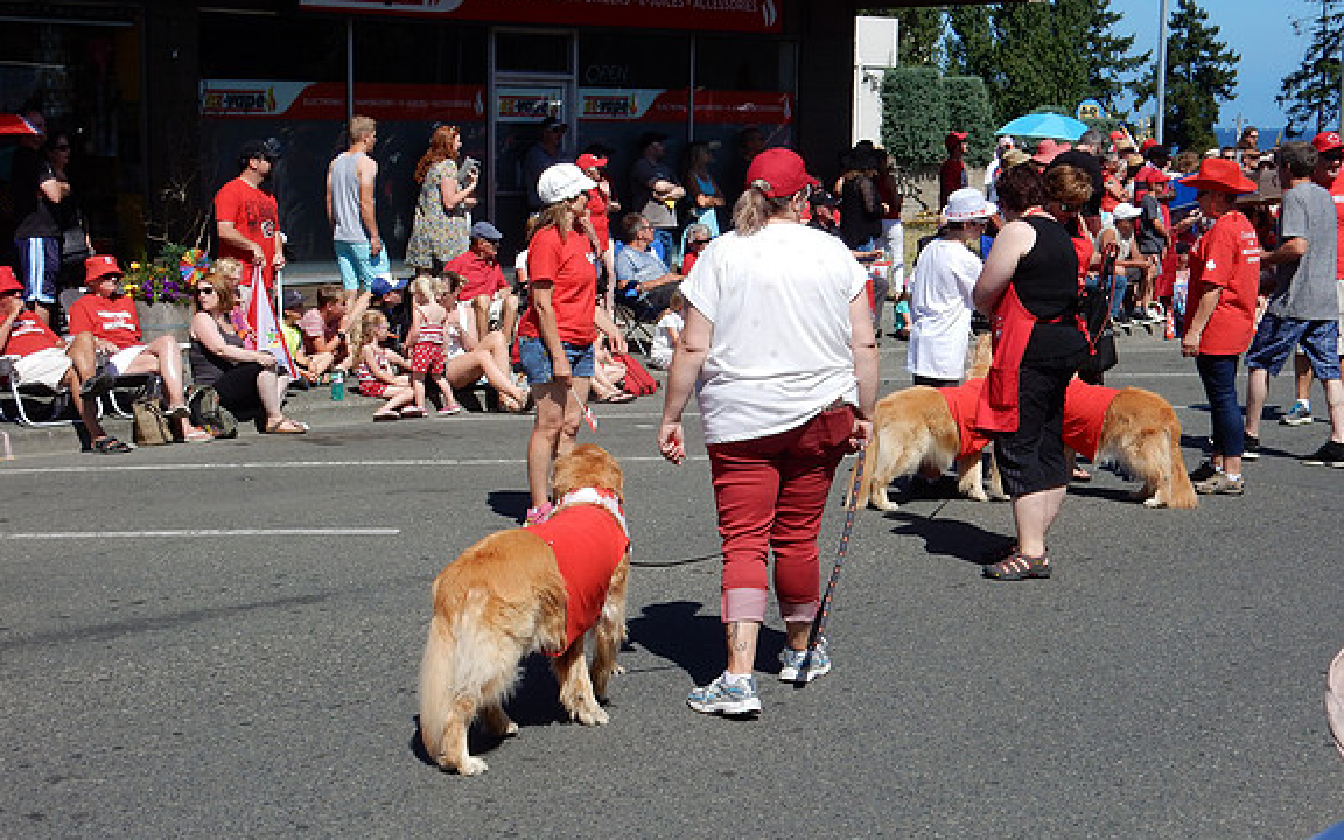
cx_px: 672
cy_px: 421
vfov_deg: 20.3
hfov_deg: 32.0
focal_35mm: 64
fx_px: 2344
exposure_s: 1/1250
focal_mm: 10.7
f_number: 4.5
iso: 125
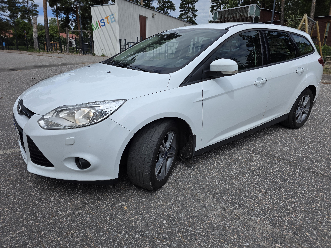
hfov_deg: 73.9
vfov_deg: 58.9
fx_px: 220
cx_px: 166
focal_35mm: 23
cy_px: 124
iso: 80
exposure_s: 1/7944
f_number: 1.7
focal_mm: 6.3
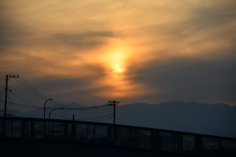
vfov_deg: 7.0
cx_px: 118
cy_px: 78
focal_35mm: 195
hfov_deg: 10.5
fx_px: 1278
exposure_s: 1/6400
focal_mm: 130
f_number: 5.6
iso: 400
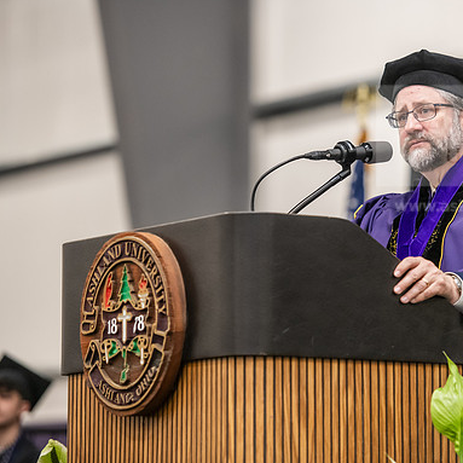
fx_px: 2921
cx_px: 340
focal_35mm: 193
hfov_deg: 9.1
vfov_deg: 9.1
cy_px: 232
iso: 3200
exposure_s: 1/200
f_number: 3.2
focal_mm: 150
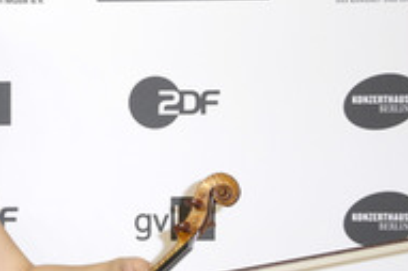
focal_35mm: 123
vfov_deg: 11.1
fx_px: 1393
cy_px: 198
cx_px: -63
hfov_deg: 16.1
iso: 640
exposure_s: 1/125
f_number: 5.6
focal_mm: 52
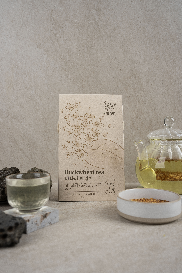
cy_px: 136
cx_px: 91
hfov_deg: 40.0
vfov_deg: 57.2
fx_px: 250
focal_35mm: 33
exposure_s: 1/60
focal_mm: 33
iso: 200
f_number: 7.1
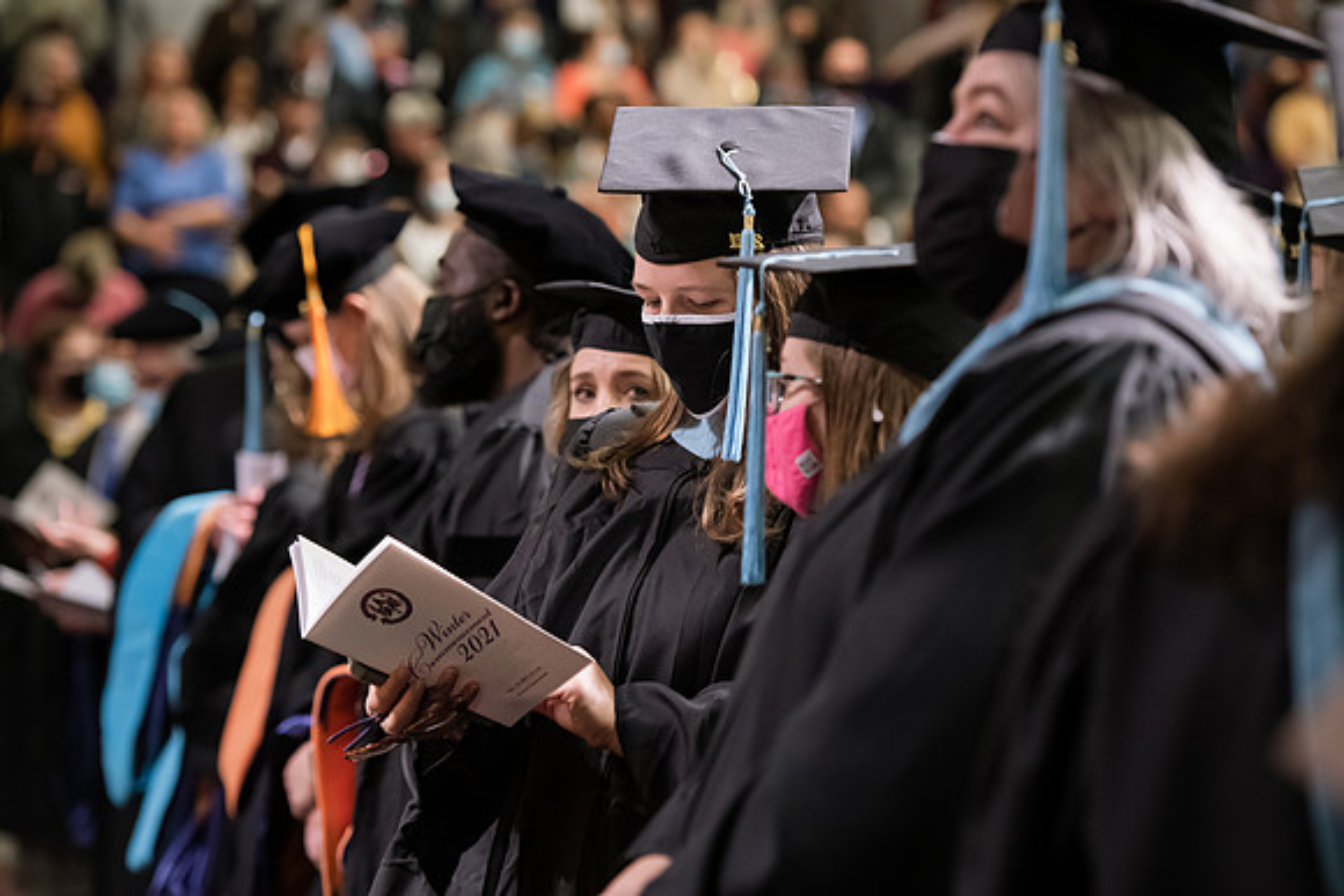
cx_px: 672
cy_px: 448
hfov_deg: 17.1
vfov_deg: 11.4
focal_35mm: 120
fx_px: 4481
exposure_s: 1/200
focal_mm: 120
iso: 2500
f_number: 3.5
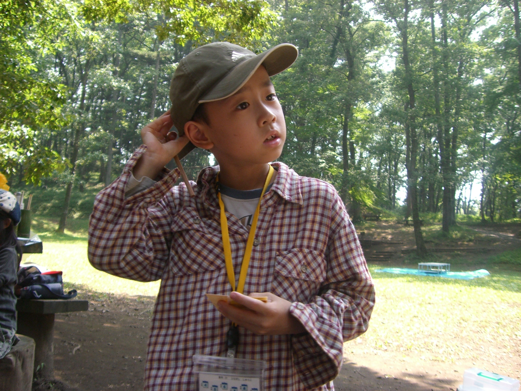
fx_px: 572
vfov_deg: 37.7
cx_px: 260
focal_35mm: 38
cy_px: 196
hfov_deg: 49.0
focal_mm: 6.2
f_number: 2.7
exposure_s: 1/200
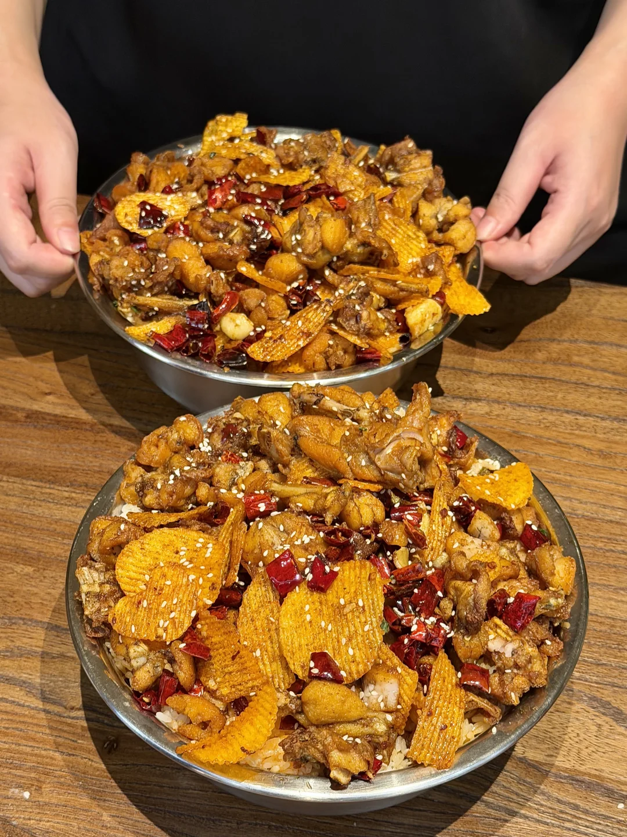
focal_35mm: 48
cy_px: 418
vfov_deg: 39.7
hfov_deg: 30.3
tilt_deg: -47.0
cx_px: 314
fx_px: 1159
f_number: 1.78
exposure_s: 1/50
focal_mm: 6.76
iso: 100
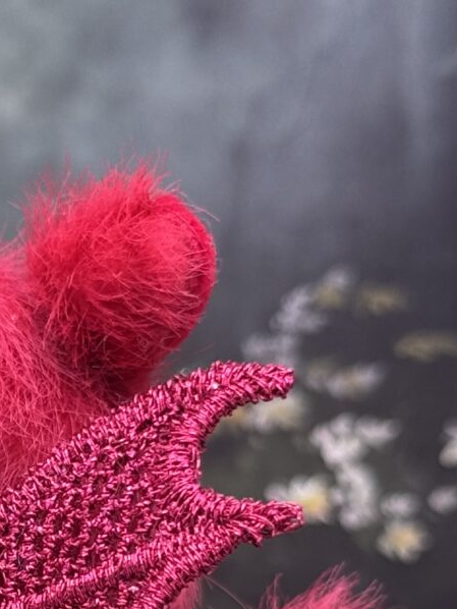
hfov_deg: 9.5
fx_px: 2709
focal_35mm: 154
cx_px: -161
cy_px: 652
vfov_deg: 12.6
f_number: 1.78
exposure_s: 1/121
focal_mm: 6.76
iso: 80
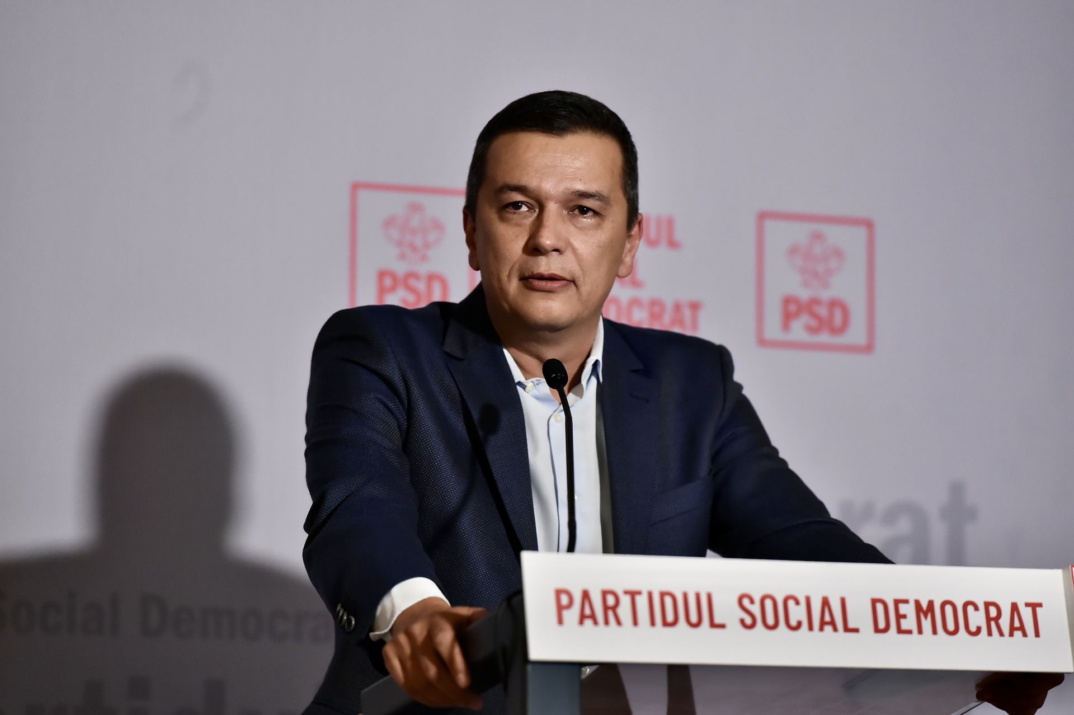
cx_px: 537
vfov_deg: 7.2
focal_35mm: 190
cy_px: 358
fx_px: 5665
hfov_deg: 10.8
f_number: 4
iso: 4000
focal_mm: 190
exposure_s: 1/200
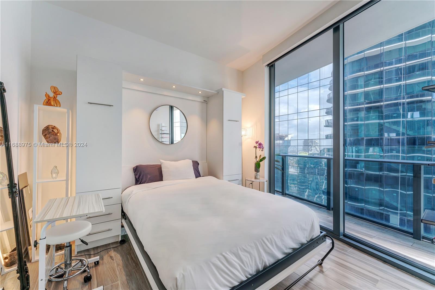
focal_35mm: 14
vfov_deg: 81.2
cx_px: 218
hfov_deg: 104.3
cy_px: 145
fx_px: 169
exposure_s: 1/20
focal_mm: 14
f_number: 10
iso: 250
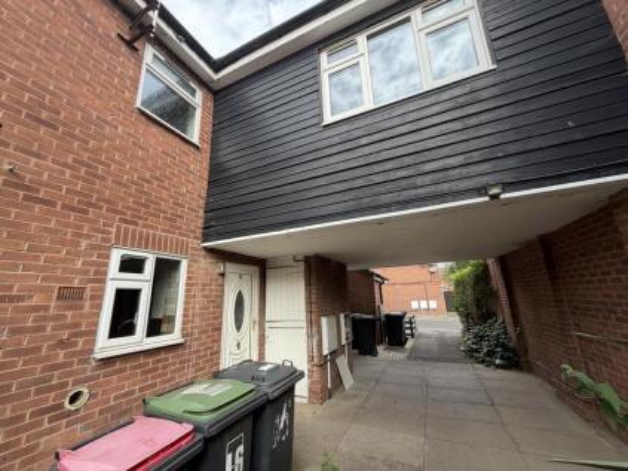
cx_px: 314
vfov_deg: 85.6
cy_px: 236
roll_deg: +2.6
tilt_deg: +15.1
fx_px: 254
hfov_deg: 102.1
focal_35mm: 14
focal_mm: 2.22
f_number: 2.2
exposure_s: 1/199
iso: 40
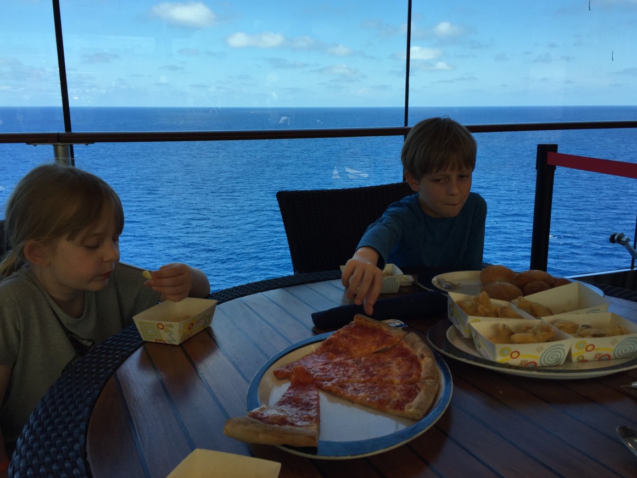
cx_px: 326
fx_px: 552
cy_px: 232
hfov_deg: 60.0
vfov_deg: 46.8
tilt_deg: -13.6
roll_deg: +0.2
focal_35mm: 30
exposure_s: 1/284
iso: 32
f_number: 2.2
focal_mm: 4.15
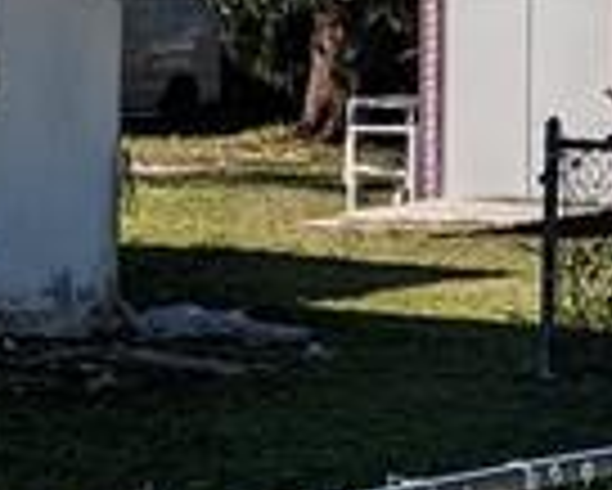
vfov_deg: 8.8
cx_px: -574
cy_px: 49
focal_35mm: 176
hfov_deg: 10.2
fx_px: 3190
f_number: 1.85
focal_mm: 6.81
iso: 47
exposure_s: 1/2137
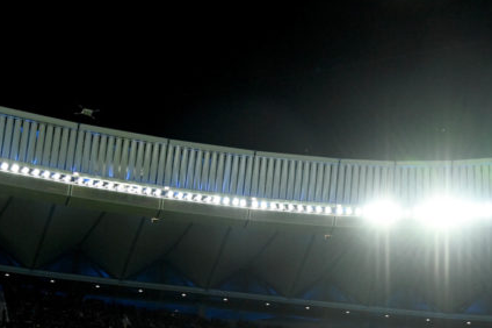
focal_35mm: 58
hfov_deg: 34.5
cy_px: 380
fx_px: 792
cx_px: 267
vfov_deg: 21.8
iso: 2500
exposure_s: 1/1000
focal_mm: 24
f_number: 4
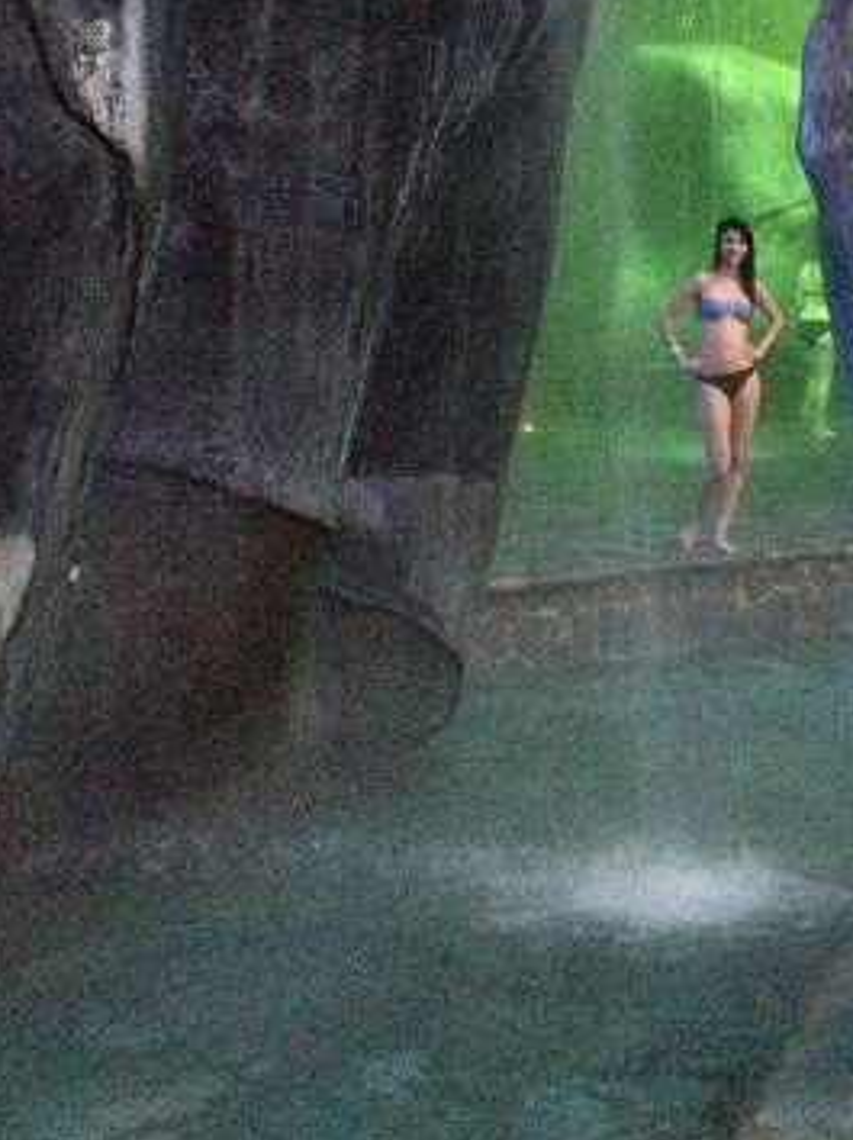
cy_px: -3
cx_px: 954
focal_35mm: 84
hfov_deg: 17.0
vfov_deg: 22.4
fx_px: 2763
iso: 800
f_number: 2.4
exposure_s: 1/15
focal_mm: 4.28
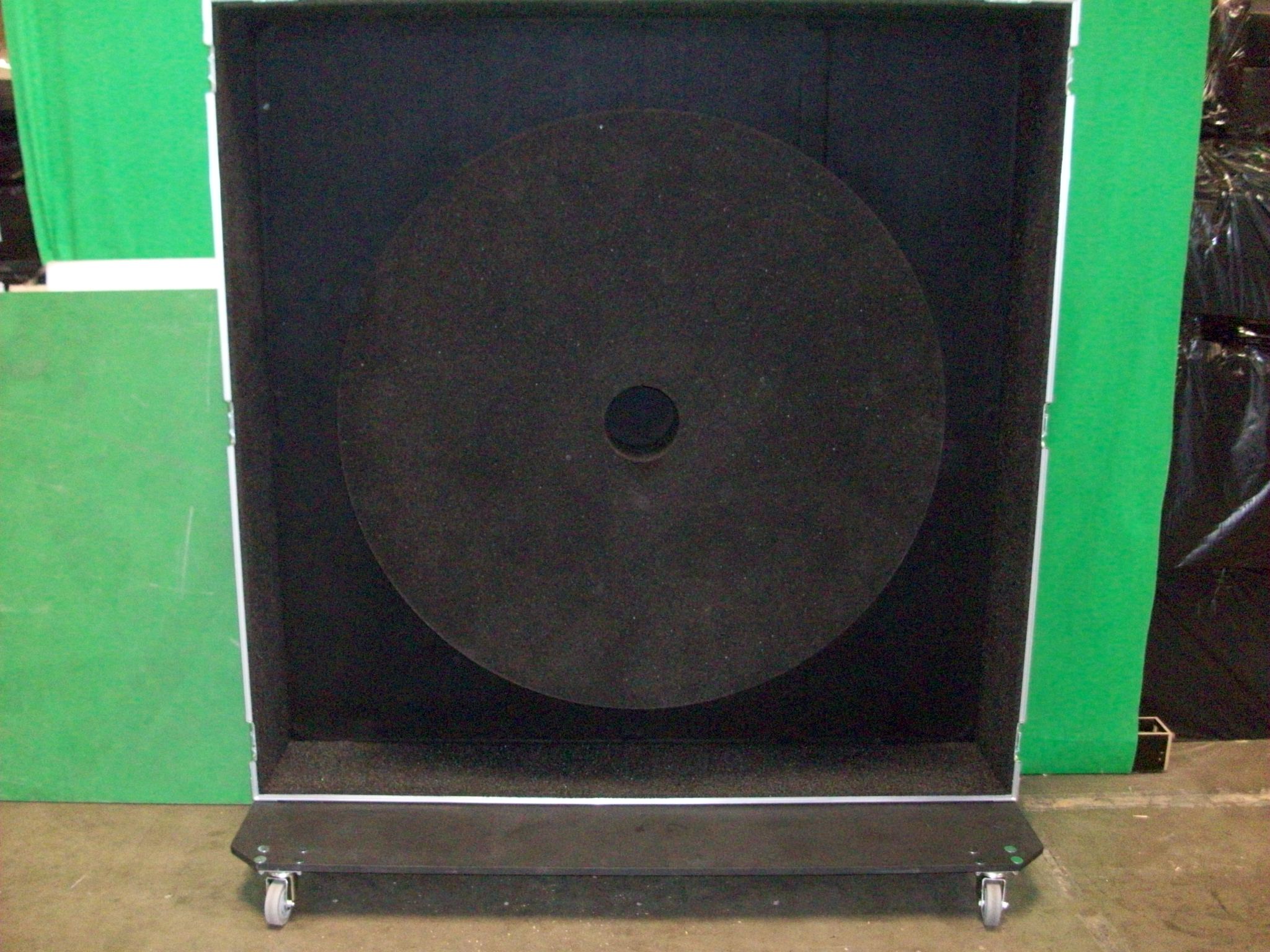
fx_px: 1247
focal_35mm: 34
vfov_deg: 41.8
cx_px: 635
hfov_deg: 54.0
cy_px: 476
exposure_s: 1/60
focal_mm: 5.7
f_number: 2.8
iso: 320
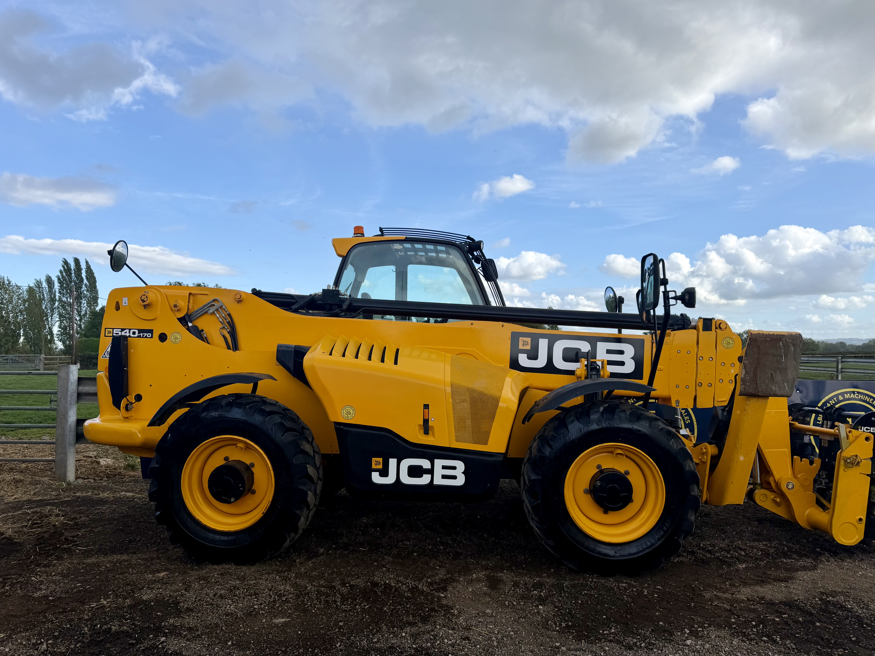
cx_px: 438
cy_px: 328
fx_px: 607
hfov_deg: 71.6
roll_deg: +0.4
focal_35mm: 24
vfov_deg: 56.8
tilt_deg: +3.6
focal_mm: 6.76
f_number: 1.78
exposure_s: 1/2703
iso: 80
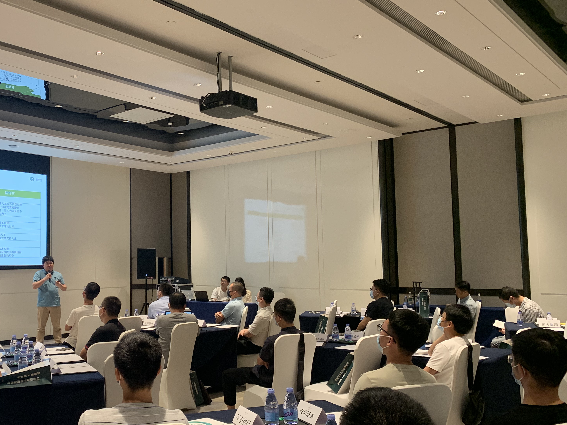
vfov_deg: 39.6
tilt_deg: +3.6
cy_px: 223
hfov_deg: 50.5
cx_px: 191
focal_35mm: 36
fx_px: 590
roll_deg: -0.3
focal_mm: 4.25
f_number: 1.8
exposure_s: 1/60
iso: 80
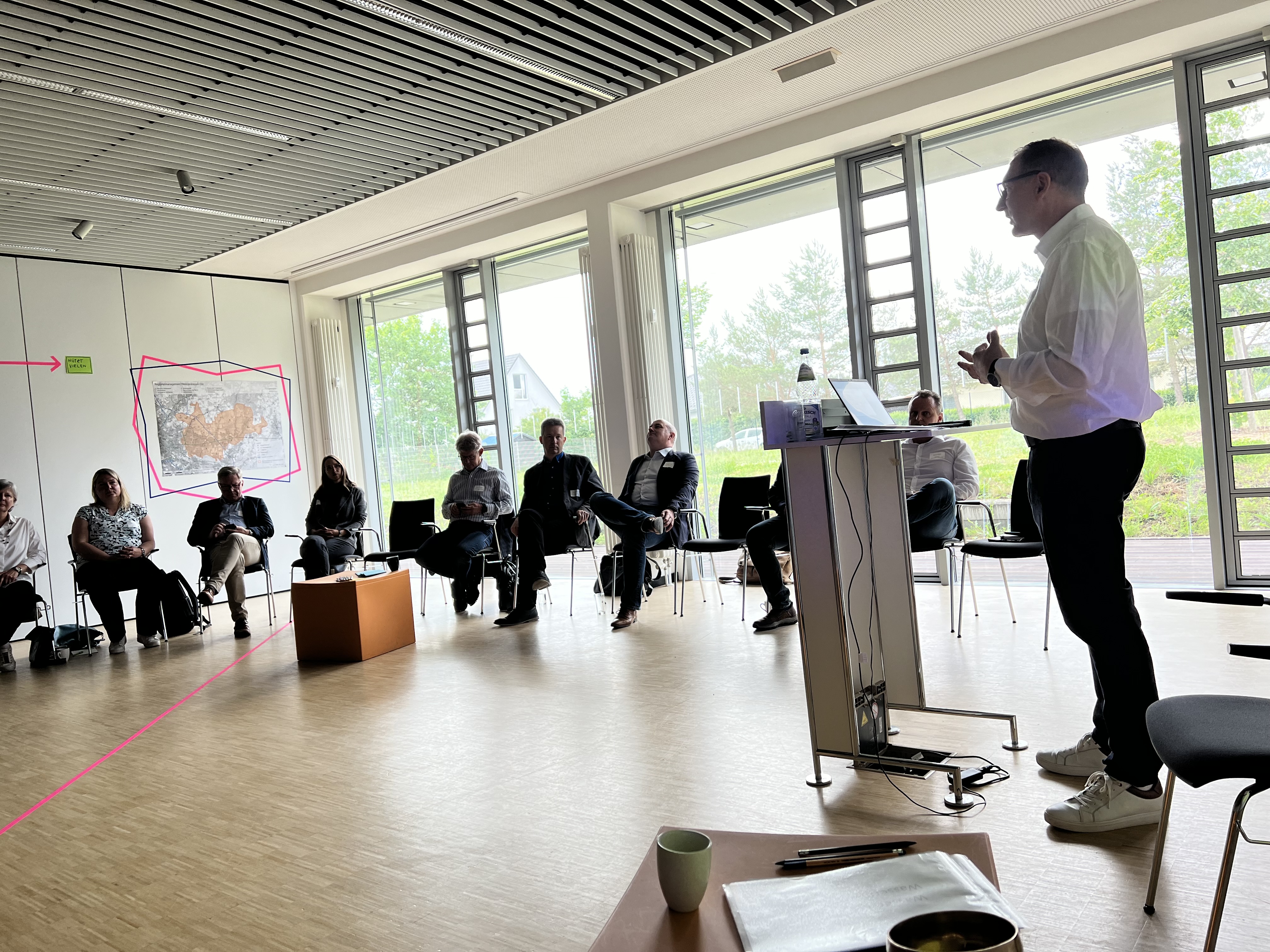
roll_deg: +5.2
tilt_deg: -1.6
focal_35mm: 26
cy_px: 476
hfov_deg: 67.3
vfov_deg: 53.1
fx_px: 954
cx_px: 635
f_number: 1.5
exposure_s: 1/144
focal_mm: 5.7
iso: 50
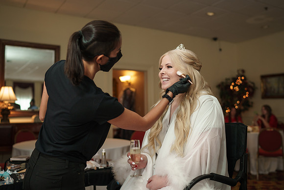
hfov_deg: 52.5
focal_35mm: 37
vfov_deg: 36.4
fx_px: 288
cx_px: 148
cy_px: 91
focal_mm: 35
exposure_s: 1/200
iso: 400
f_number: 2
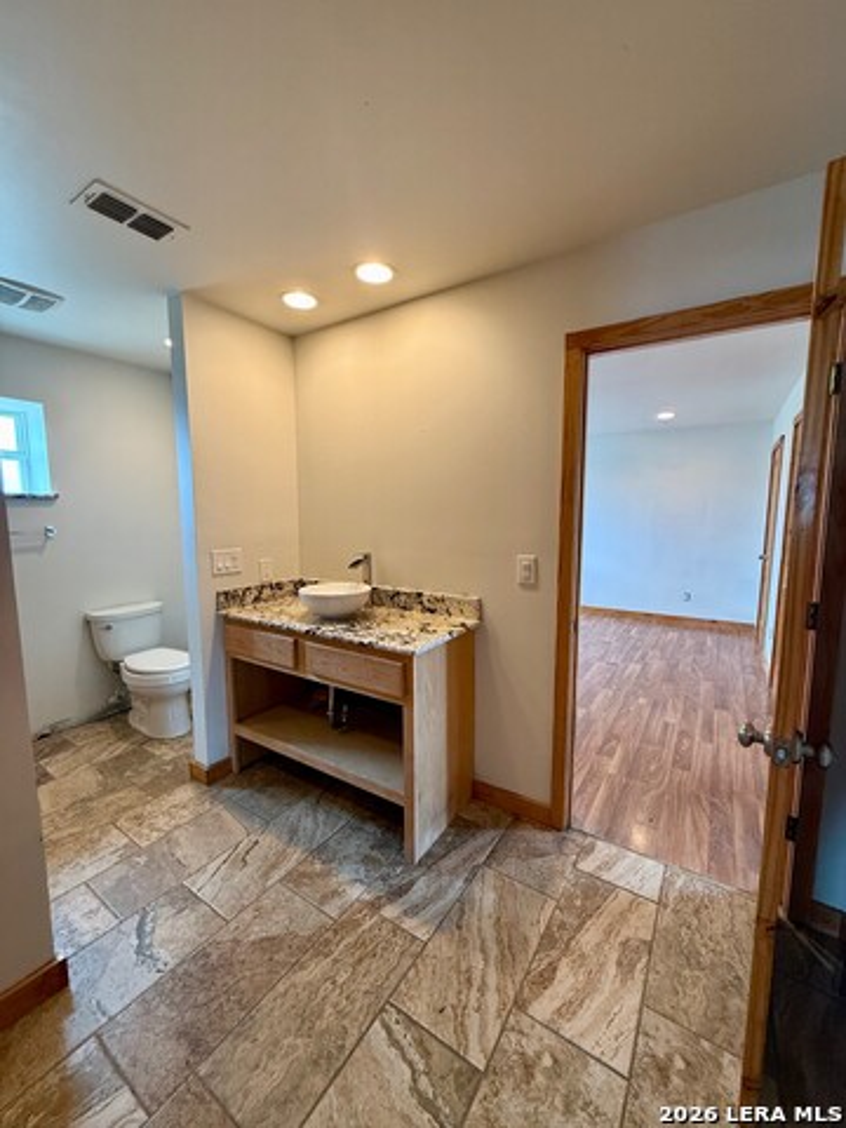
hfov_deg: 85.7
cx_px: 423
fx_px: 456
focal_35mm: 14
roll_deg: -0.5
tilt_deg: -6.9
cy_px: 564
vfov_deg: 102.1
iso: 200
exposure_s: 1/60
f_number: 2.2
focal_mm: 2.22
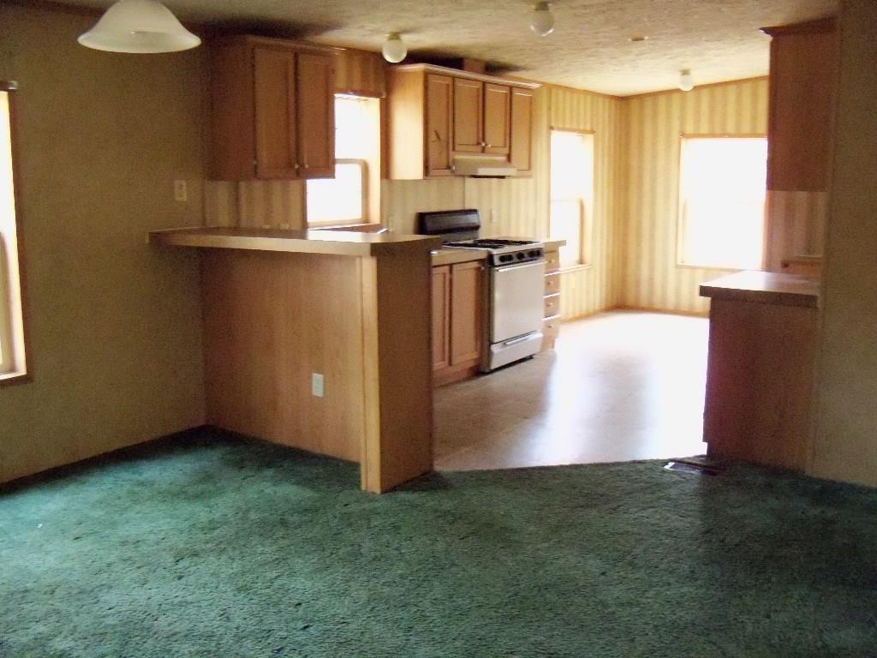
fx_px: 887
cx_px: 438
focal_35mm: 35
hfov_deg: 52.6
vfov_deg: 40.7
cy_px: 329
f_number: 3.5
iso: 1600
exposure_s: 1/20
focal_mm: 6.2
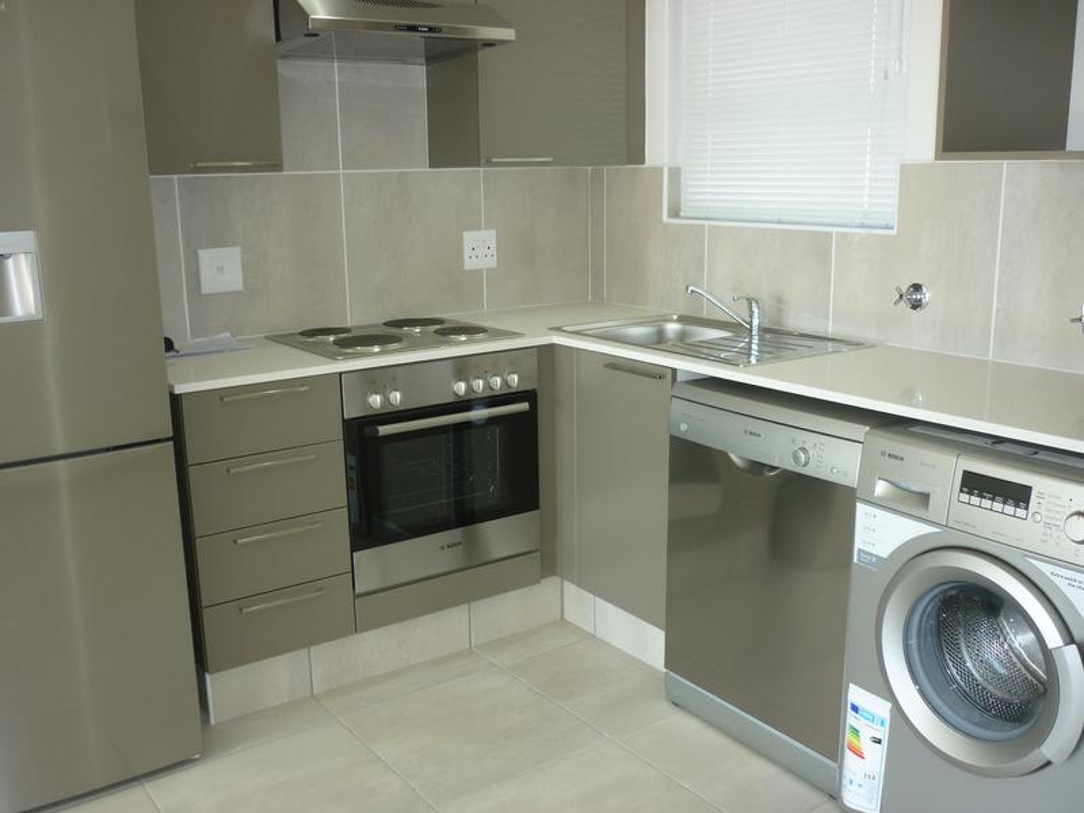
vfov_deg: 42.9
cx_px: 542
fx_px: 1033
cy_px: 406
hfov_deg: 55.4
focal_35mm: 33
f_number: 2.8
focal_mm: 5.5
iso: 100
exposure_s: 1/30
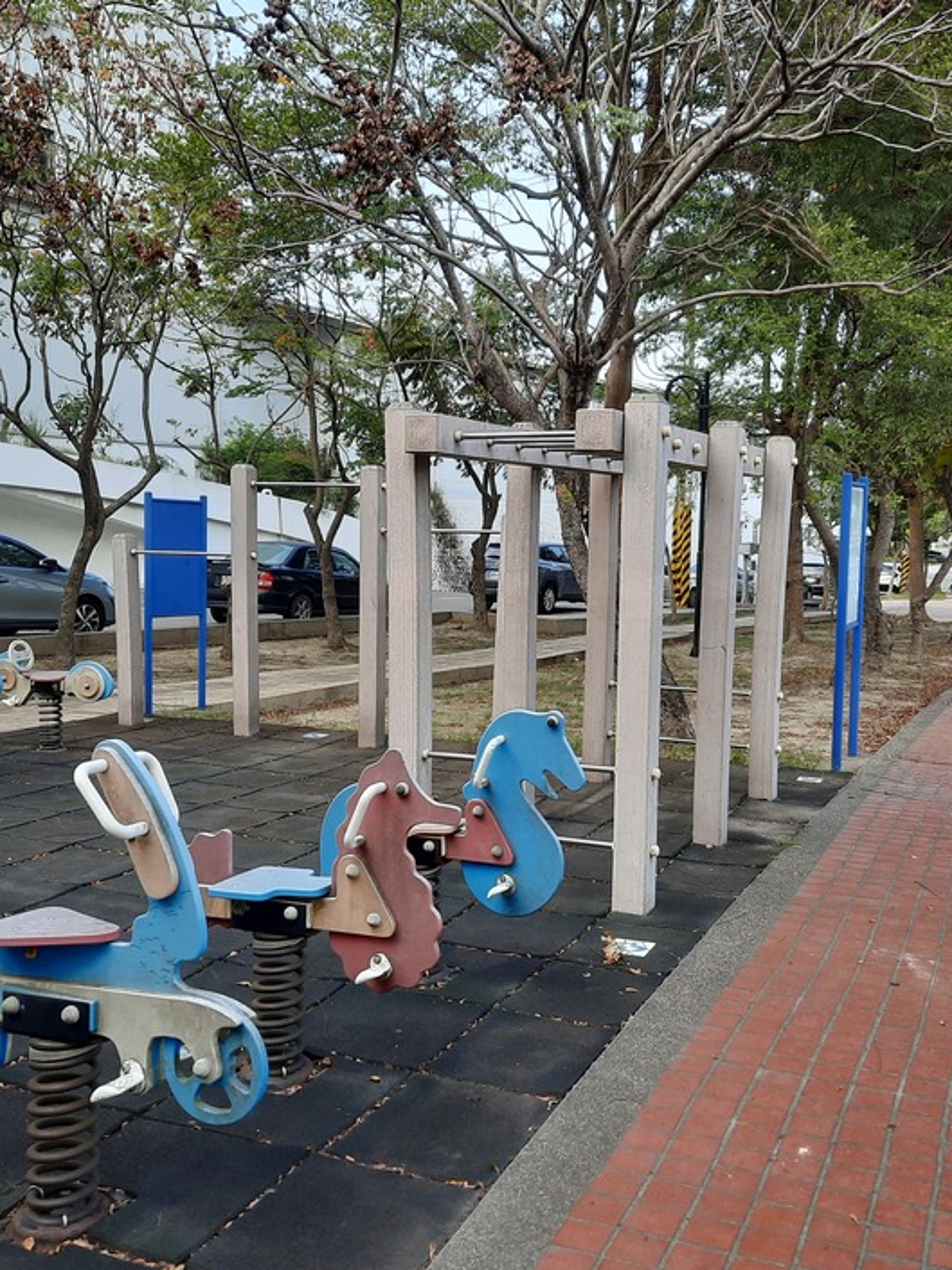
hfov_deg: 41.7
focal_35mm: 34
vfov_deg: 54.0
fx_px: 1247
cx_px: 522
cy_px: 637
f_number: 2
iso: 32
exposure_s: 1/132
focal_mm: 4.6
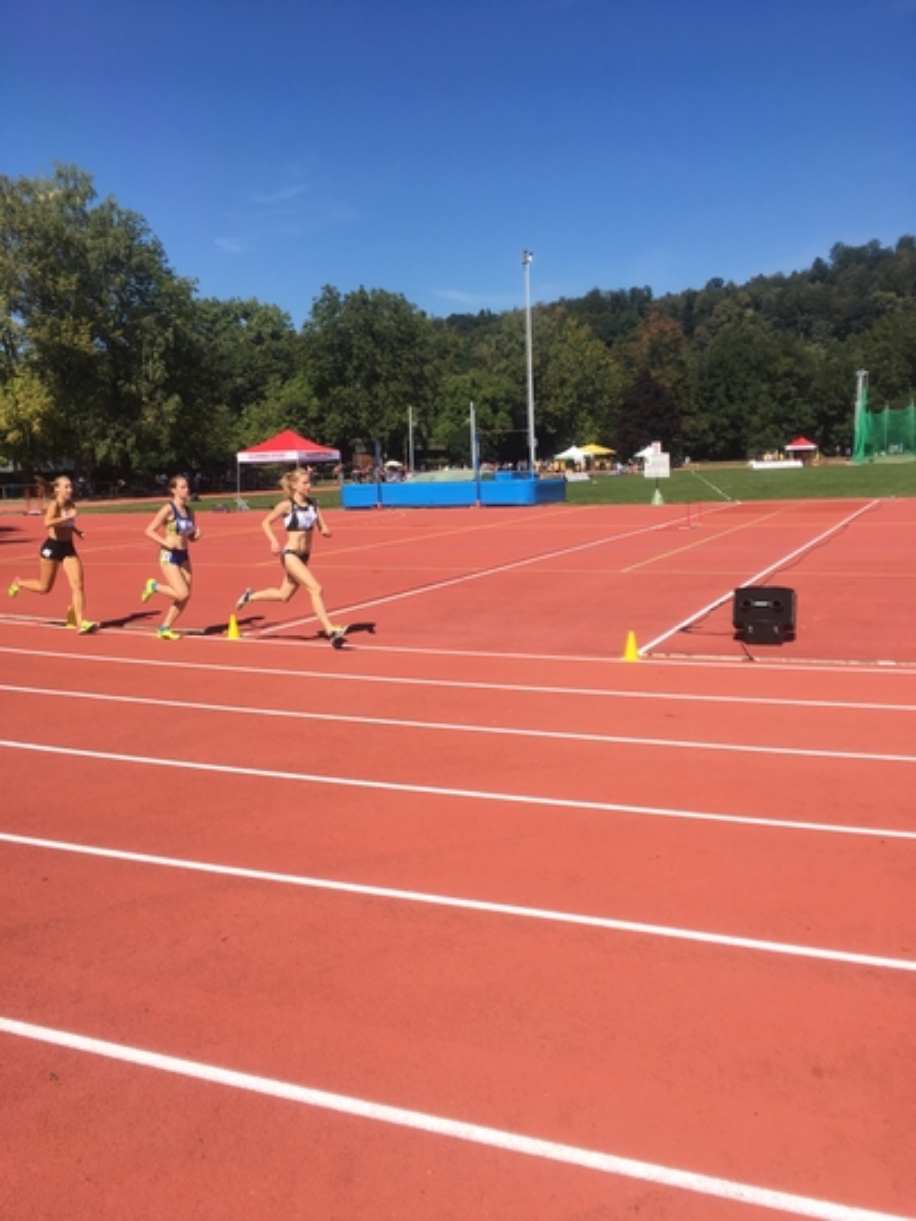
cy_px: 610
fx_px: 1023
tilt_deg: -5.8
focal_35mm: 29
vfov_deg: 61.7
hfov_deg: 48.2
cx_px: 458
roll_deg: +3.3
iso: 25
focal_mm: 4.15
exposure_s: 1/1508
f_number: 2.2
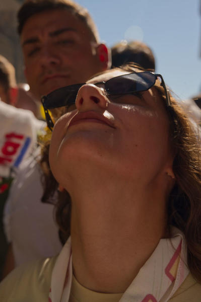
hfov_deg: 28.6
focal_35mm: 47
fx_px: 394
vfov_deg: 41.9
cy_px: 151
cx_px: 100
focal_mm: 47
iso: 200
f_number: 7.1
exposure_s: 1/640
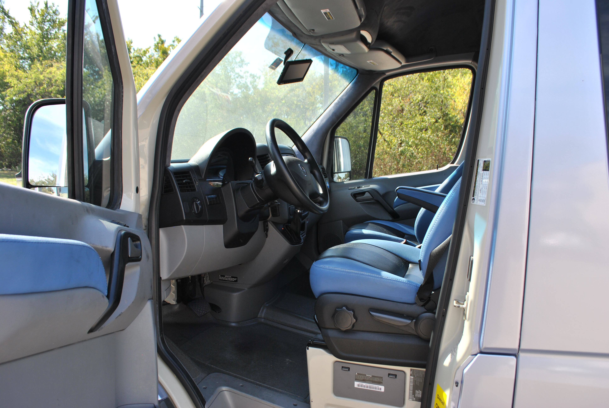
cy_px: 204
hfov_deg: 67.3
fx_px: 457
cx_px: 304
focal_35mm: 27
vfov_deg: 48.0
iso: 100
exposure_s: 1/160
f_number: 5.6
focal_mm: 18
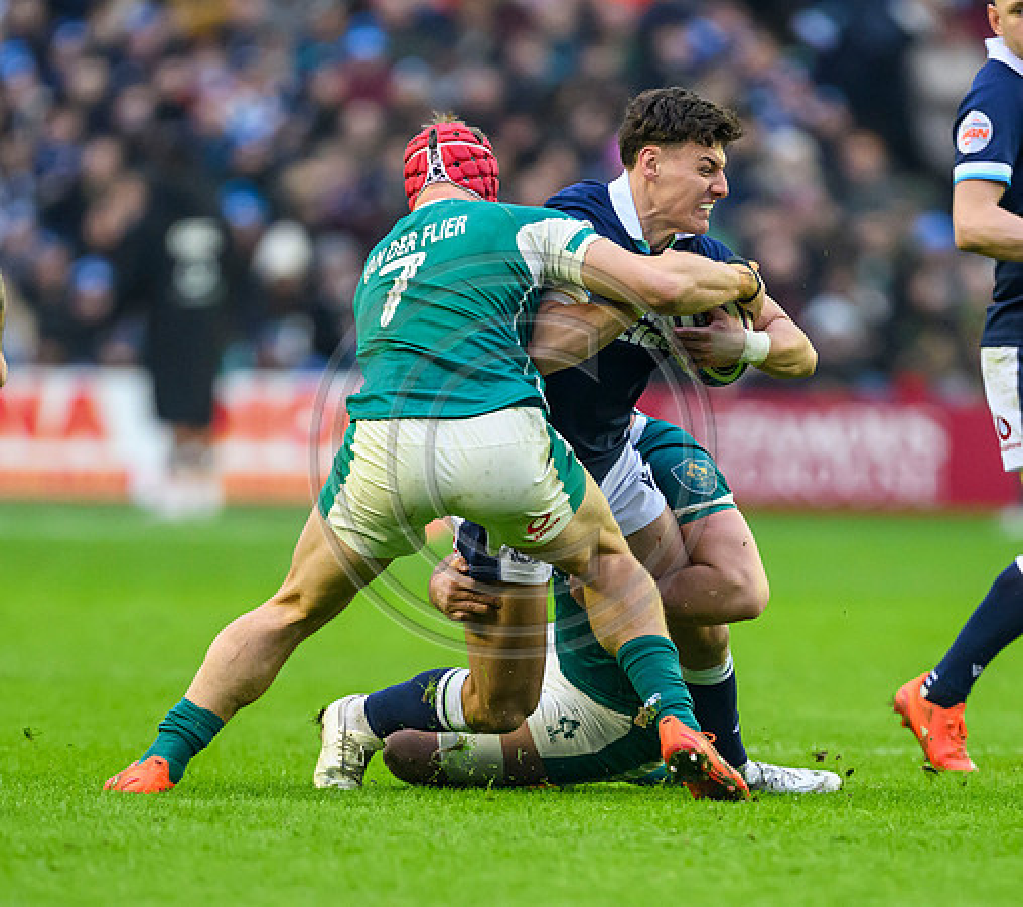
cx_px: 674
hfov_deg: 2.0
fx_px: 28646
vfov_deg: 1.8
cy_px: 753
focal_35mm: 907
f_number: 2.8
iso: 4000
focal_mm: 400
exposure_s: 1/1600
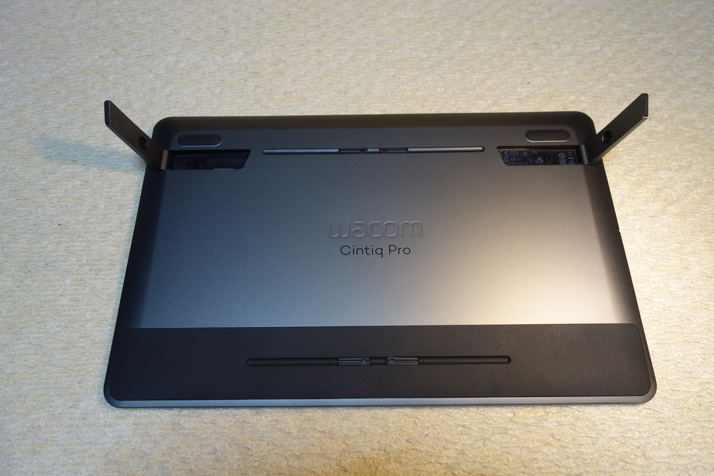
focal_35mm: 28
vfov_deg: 46.4
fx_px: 555
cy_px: 238
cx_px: 357
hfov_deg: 65.5
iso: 125
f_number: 2.2
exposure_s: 1/30
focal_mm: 10.4
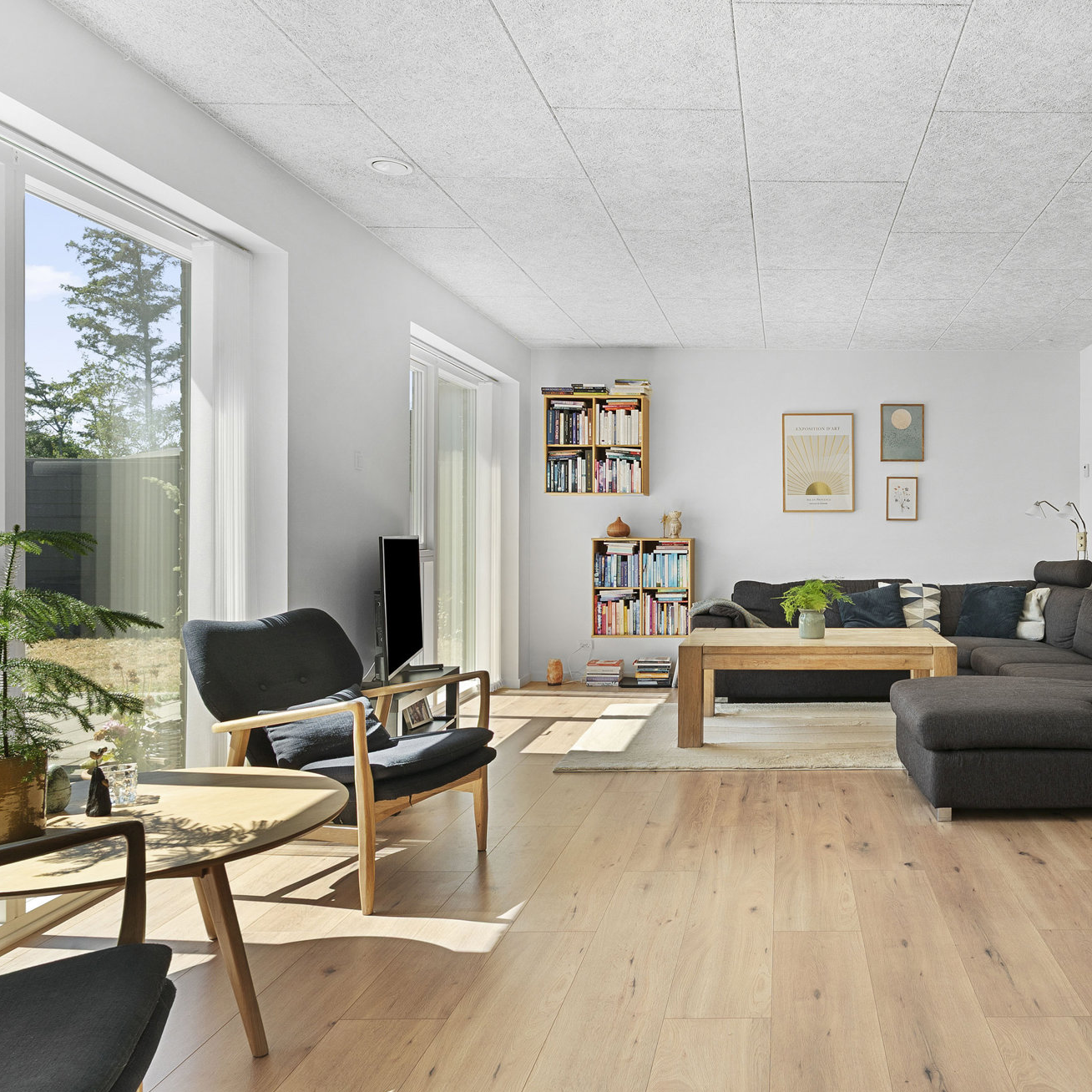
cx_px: 805
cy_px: 557
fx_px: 928
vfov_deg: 60.9
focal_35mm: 26
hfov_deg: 58.1
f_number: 11
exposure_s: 1/6
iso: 100
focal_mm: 20
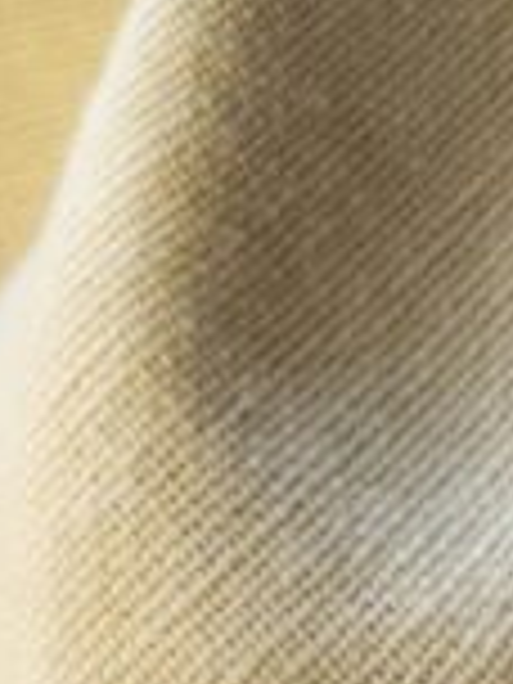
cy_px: -616
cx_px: 1089
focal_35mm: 121
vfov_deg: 14.1
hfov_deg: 10.9
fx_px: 2391
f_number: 1.8
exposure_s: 1/180
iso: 200
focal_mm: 5.4
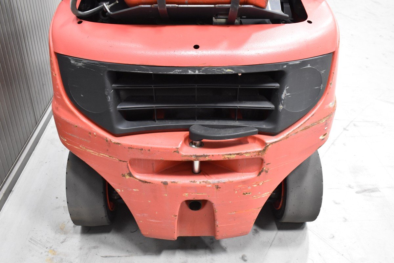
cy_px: 132
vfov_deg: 36.9
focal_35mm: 36
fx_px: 394
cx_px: 197
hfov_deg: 53.1
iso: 1600
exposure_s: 1/15
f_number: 5
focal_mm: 24
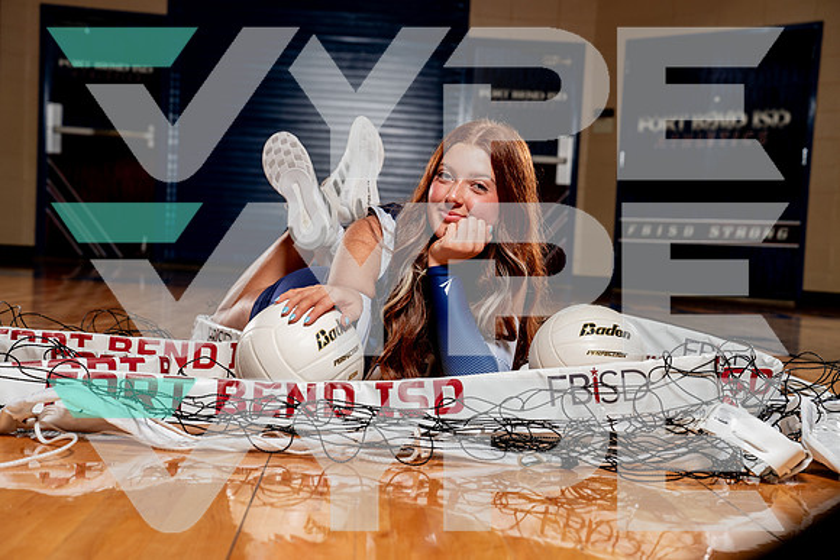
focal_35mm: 61
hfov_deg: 32.9
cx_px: 420
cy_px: 280
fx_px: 1424
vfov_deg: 22.3
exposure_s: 1/250
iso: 200
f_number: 5.6
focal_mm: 61
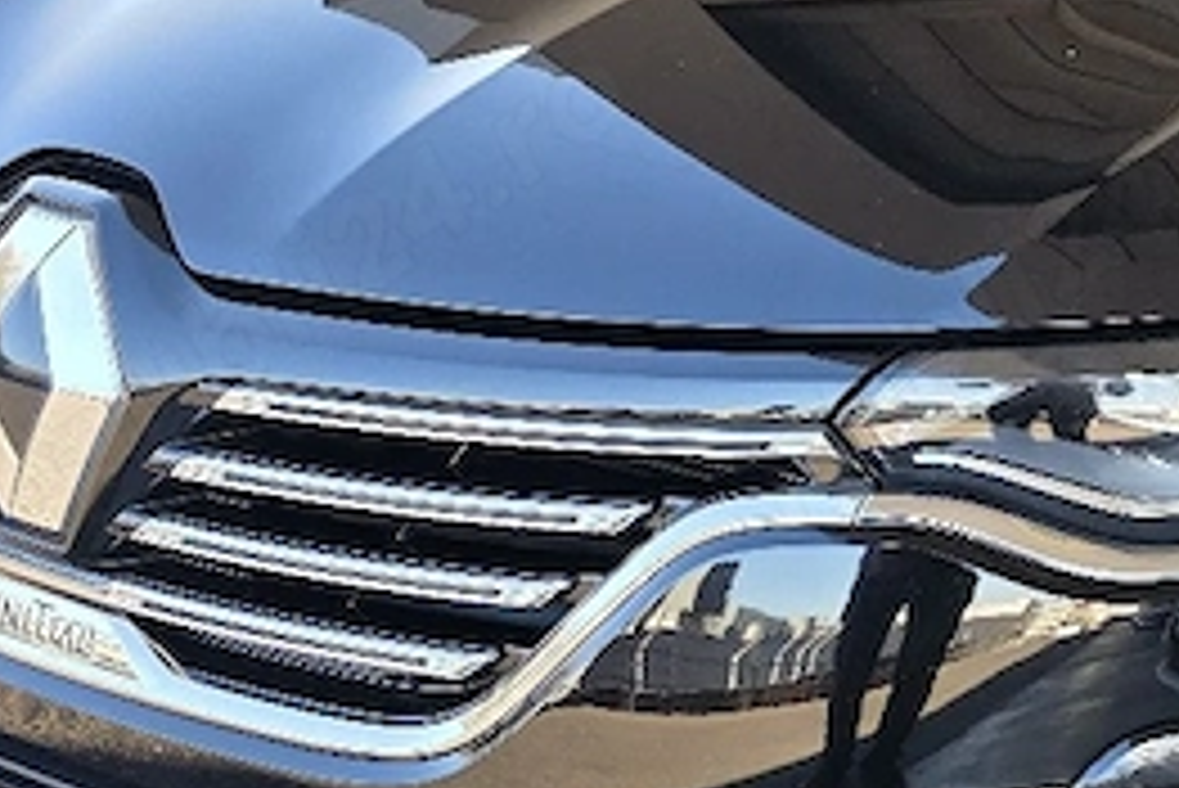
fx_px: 2392
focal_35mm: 73
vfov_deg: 18.7
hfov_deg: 26.1
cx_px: 1210
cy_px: 383
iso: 64
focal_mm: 6.3
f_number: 1.7
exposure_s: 1/182
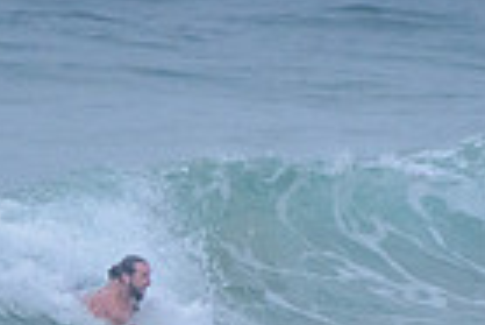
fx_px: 34417
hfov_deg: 0.8
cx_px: -445
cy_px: 307
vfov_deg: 0.5
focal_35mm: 2552
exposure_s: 1/2000
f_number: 5.6
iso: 2000
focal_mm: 500
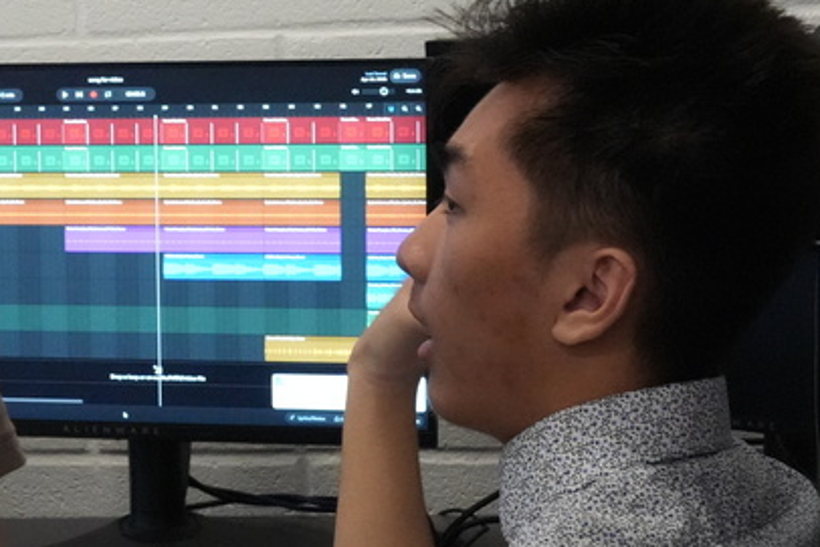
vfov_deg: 11.8
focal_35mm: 116
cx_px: 73
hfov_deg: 17.4
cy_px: 261
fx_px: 2643
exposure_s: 1/40
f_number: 10
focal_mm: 46
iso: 12800
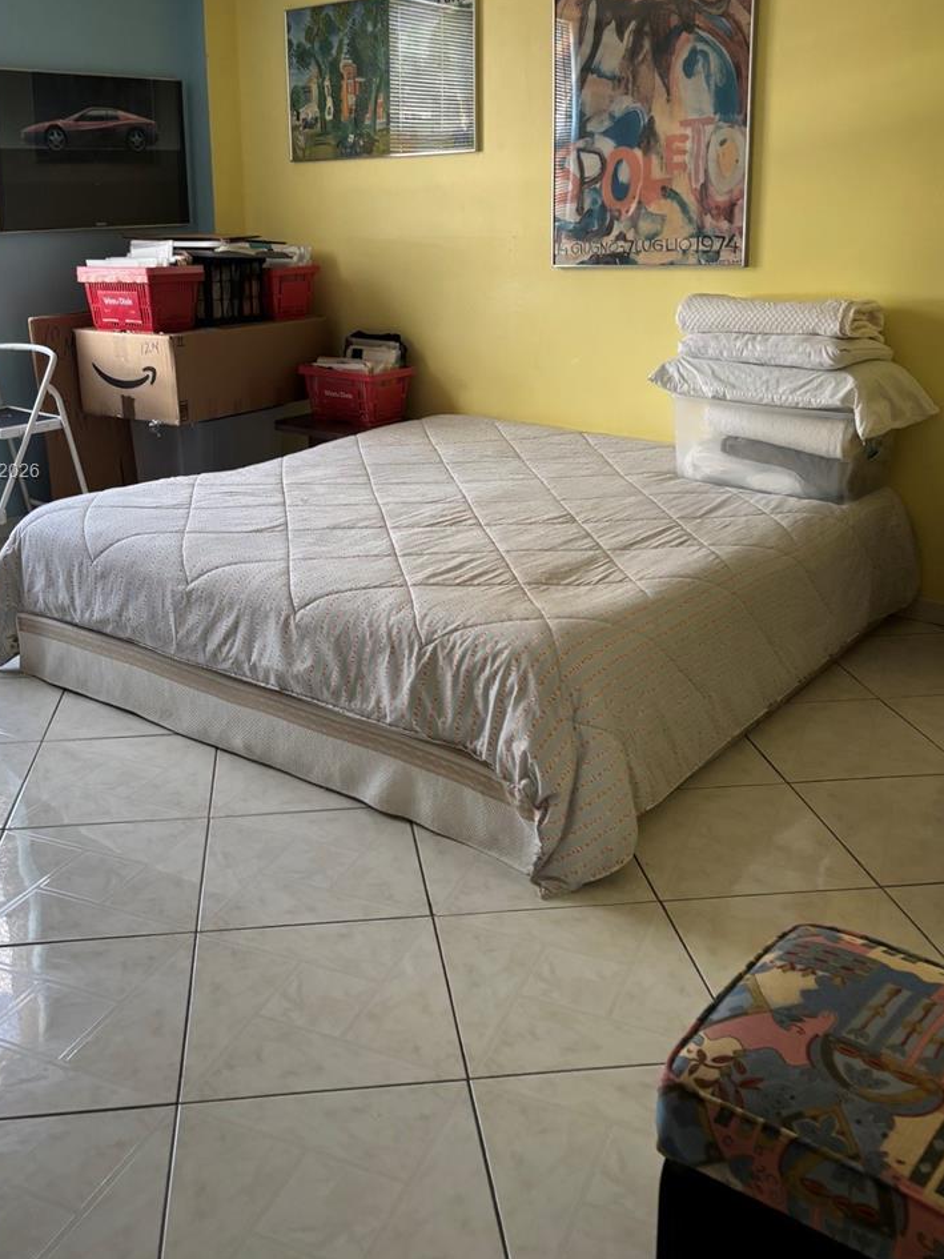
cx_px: 393
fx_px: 1200
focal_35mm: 33
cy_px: 473
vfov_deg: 54.7
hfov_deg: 42.8
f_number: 1.6
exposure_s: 1/60
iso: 125
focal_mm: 5.96
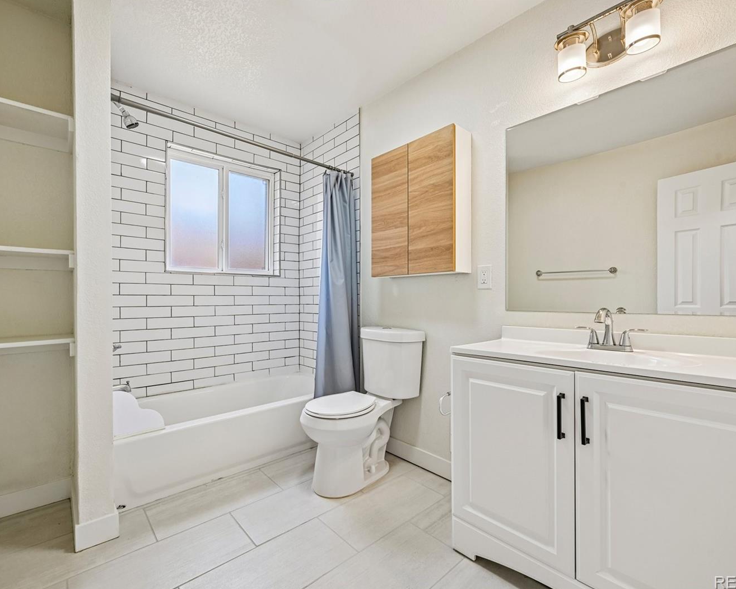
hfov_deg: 93.1
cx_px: 357
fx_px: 348
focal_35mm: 16
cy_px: 295
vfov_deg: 80.4
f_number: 10
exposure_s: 1/15
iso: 180
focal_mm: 14
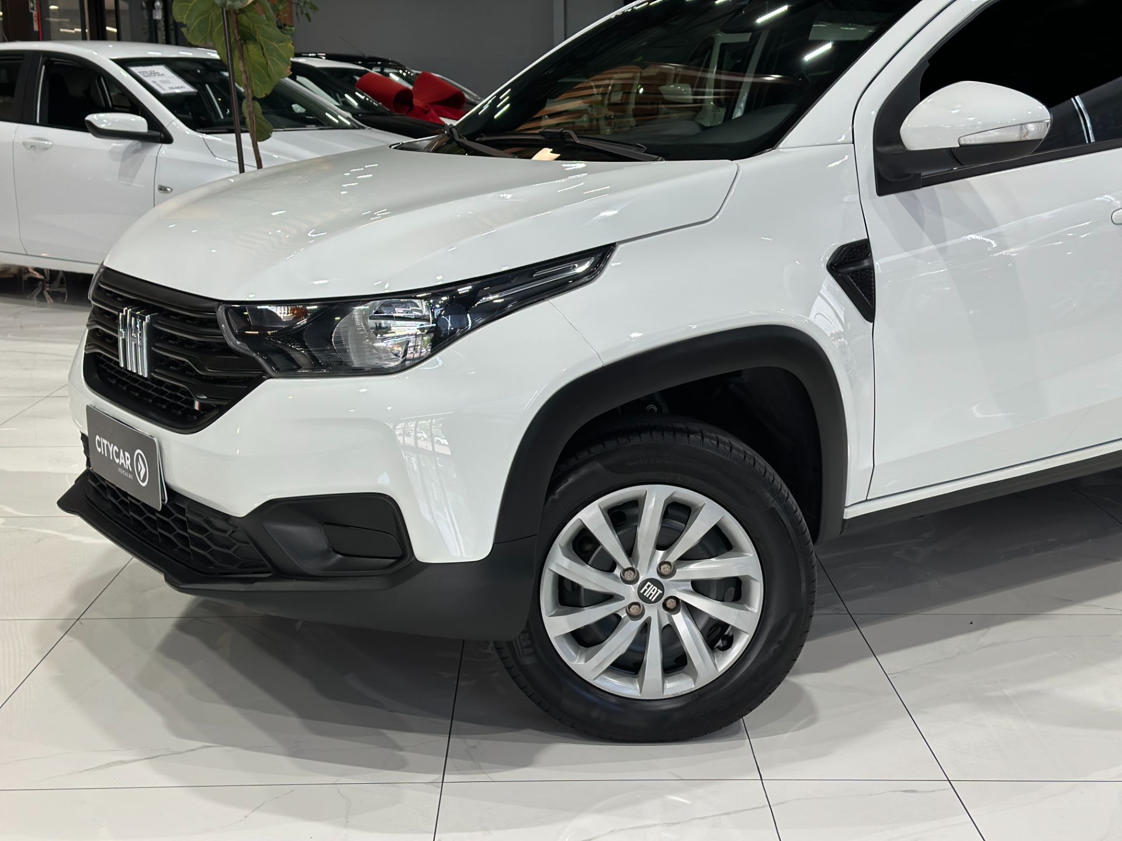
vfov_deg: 30.3
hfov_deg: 39.7
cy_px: 420
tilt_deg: -12.4
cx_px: 561
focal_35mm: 48
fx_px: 1556
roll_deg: +0.0
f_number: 1.78
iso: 100
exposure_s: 1/138
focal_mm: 6.86
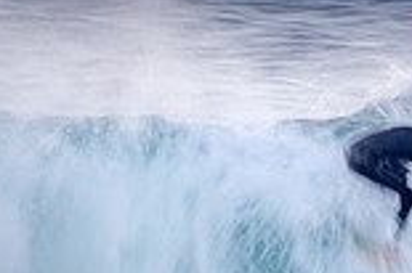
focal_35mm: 2815
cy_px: 309
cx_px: 569
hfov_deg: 0.7
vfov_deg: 0.5
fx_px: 32182
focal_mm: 500
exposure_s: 1/20
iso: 100
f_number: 10
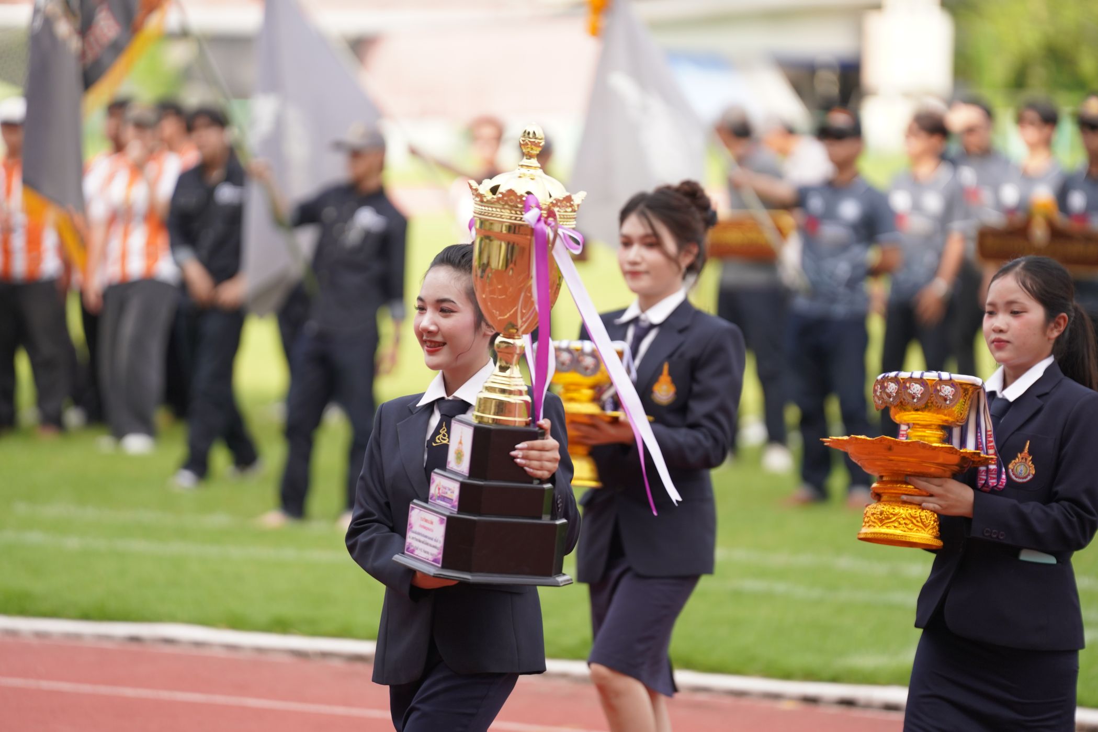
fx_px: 6099
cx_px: 549
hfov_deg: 10.3
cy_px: 366
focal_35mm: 200
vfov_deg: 6.9
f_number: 2.8
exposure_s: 1/2500
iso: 500
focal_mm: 200
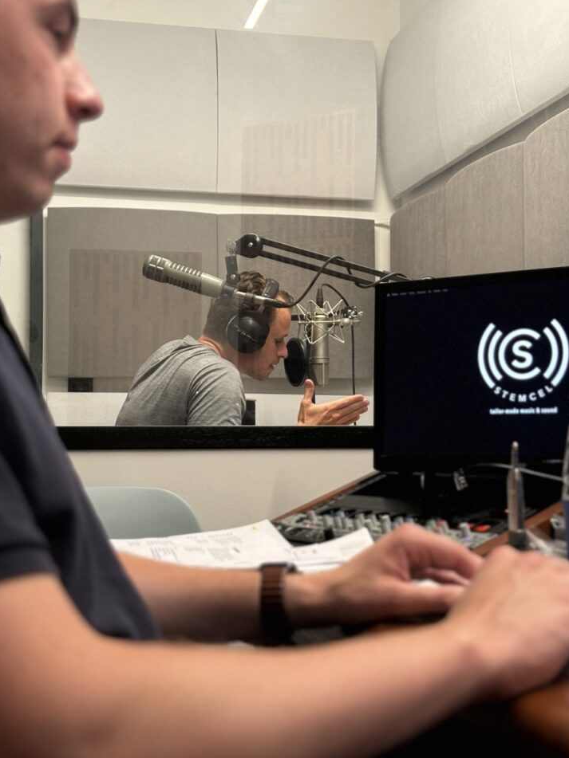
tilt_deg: +3.7
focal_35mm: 56
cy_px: 363
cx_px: 304
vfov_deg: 34.3
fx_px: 1228
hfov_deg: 26.1
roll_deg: -0.3
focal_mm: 5.96
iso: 160
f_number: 1.6
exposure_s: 1/37
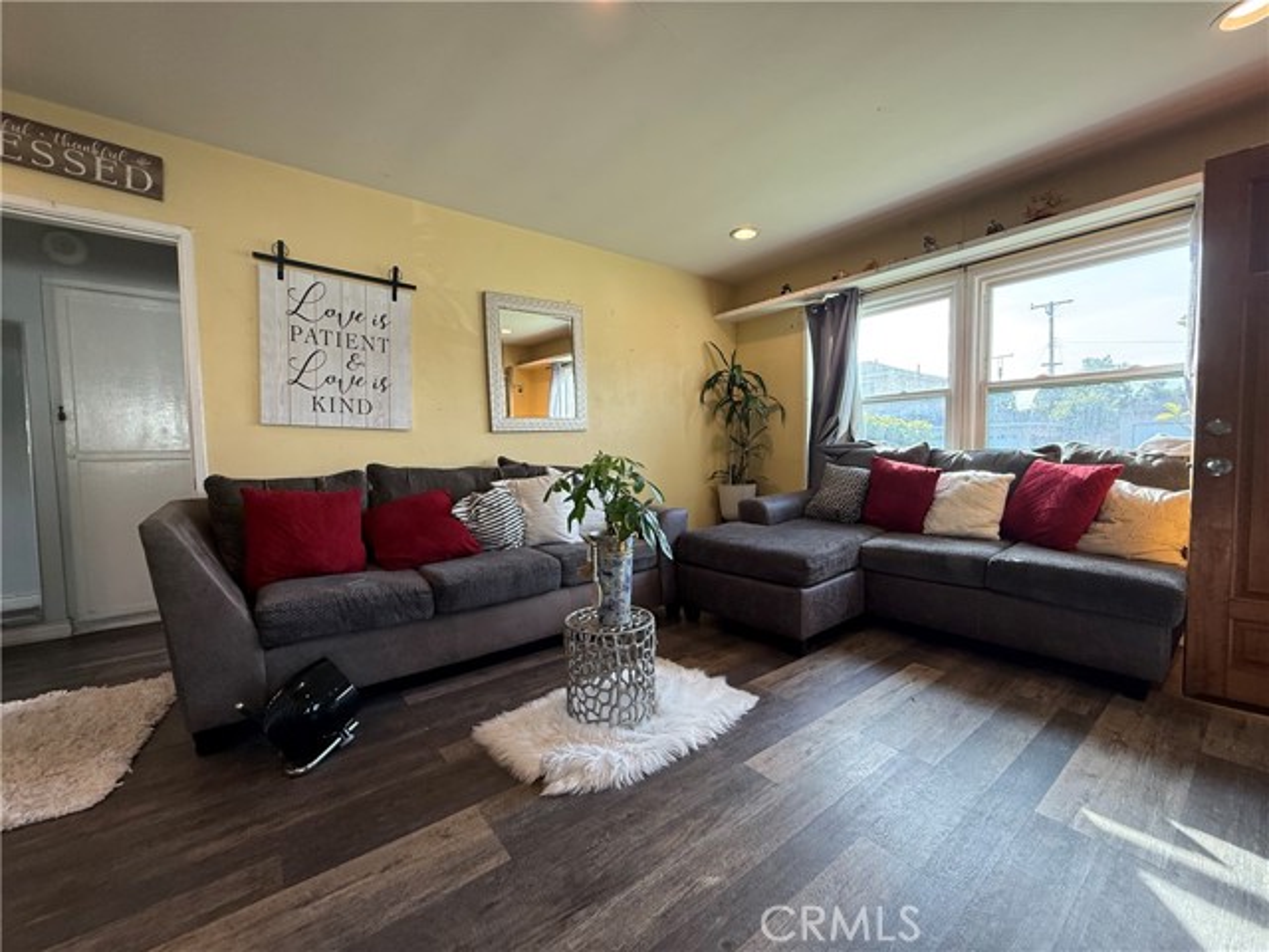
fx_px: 513
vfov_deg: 85.7
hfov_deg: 102.1
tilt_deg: -2.4
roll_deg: +1.0
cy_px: 476
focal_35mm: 14
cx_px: 634
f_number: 2.2
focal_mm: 2.22
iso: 200
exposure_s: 1/120
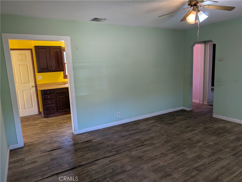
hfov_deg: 71.5
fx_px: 168
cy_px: 91
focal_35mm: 24
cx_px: 121
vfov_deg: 56.9
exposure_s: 1/120
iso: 35
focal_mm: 6.9
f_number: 1.68
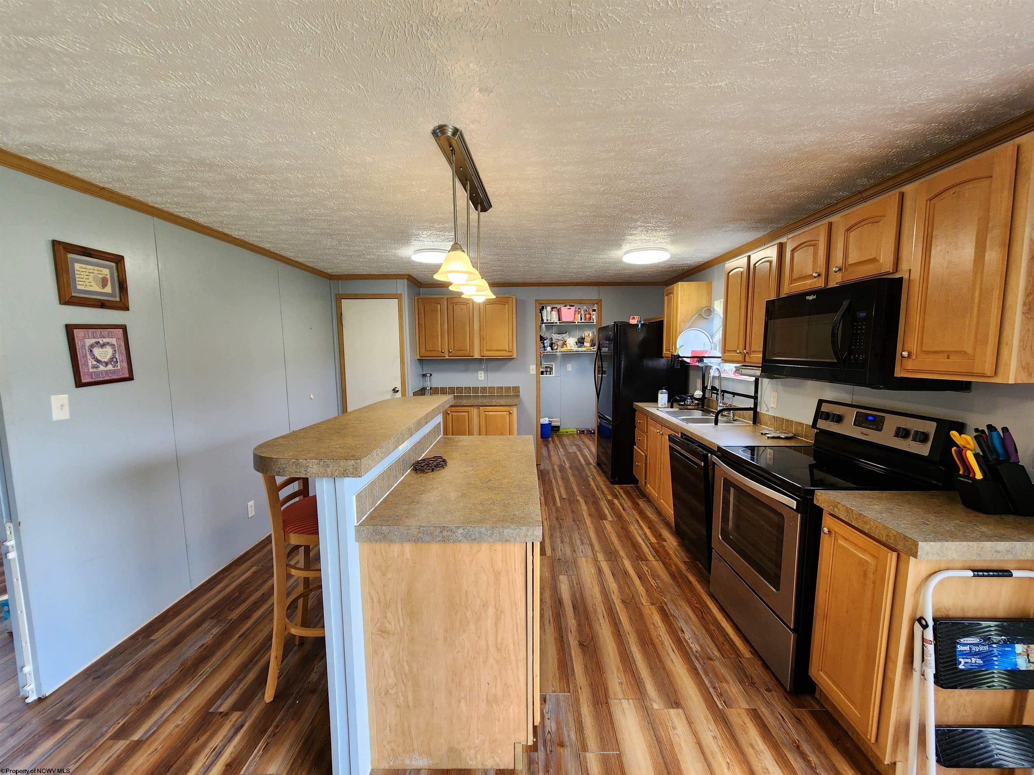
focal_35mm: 13
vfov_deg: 89.9
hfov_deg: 106.2
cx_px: 517
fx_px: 388
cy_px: 388
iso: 160
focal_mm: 2.2
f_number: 2.2
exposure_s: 1/60
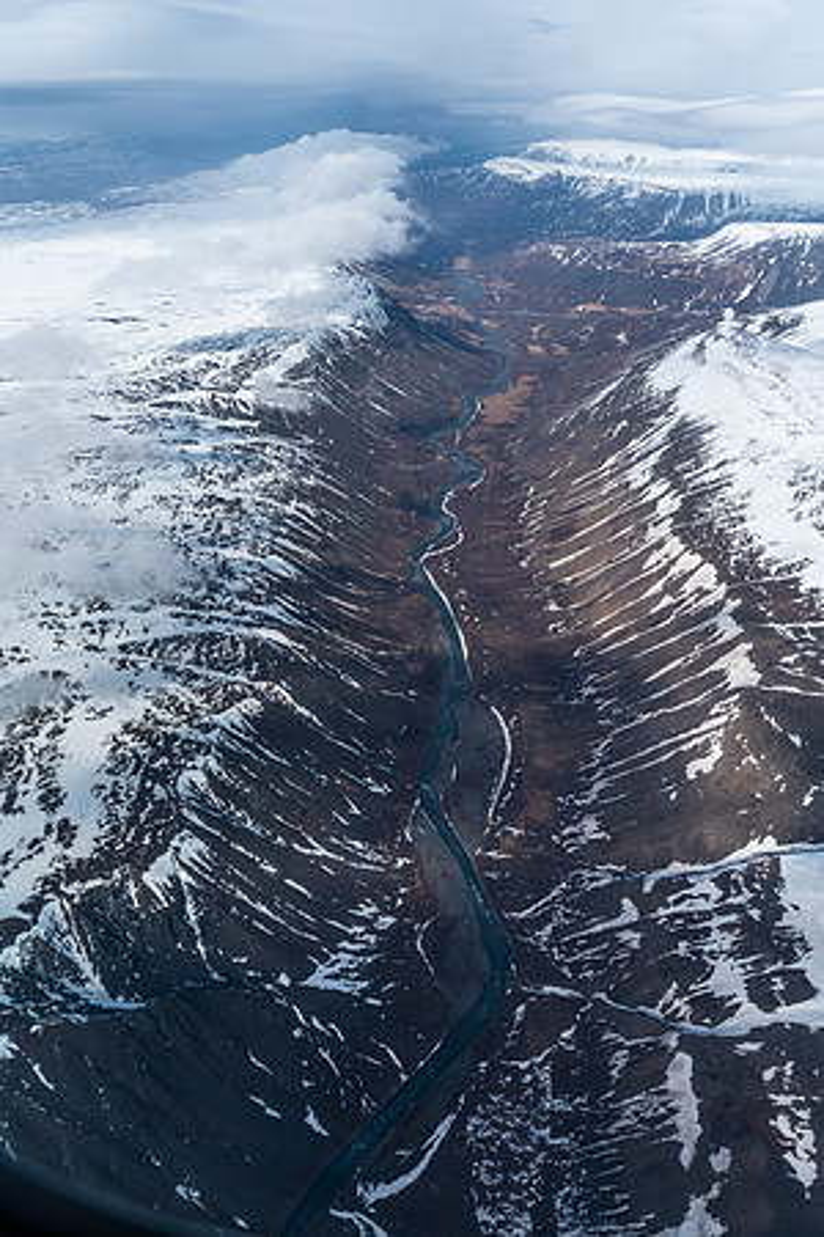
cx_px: 412
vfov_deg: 58.7
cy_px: 618
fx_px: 1099
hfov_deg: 41.1
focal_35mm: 32
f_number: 8
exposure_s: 1/3200
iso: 2000
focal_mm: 32
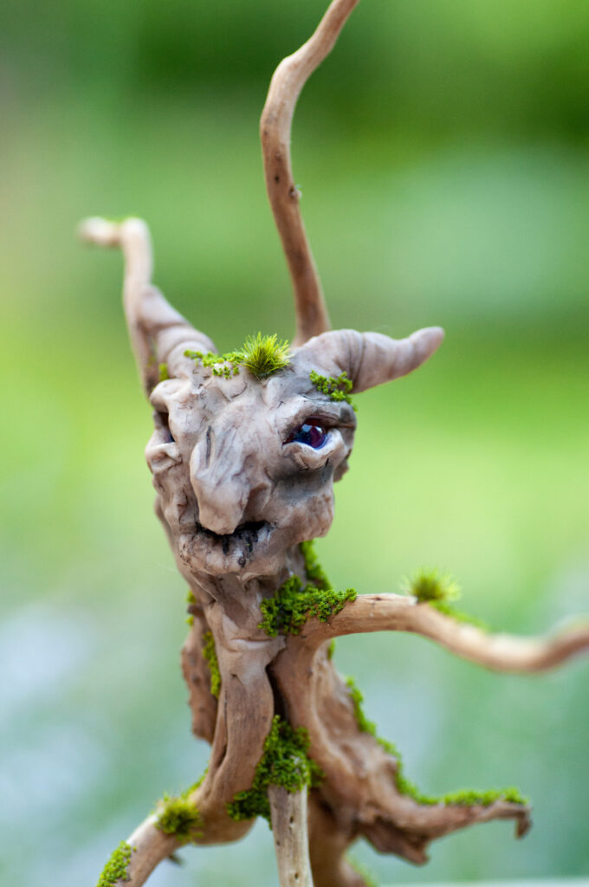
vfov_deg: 15.2
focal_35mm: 135
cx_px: 294
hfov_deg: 10.1
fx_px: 3322
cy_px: 444
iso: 500
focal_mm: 90
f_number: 5.6
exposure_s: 1/320
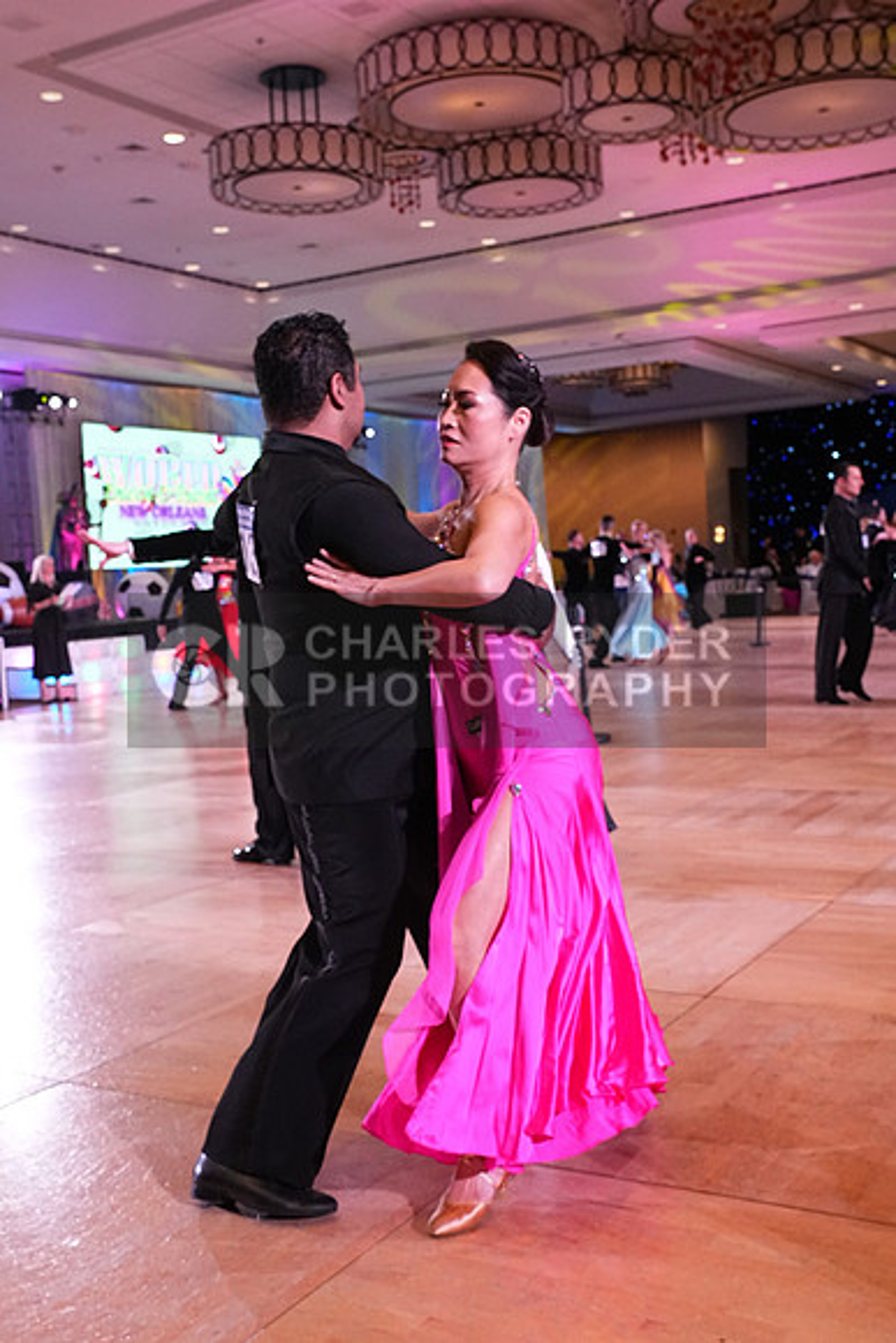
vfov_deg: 53.1
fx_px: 1343
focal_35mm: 36
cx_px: 448
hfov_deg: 36.9
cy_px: 672
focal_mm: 24
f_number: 5.6
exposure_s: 1/320
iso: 3200
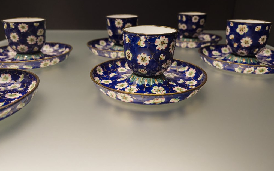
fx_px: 202
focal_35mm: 27
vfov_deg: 45.8
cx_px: 136
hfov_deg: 68.4
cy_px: 71
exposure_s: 1/60
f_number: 1.6
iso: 500
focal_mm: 5.1
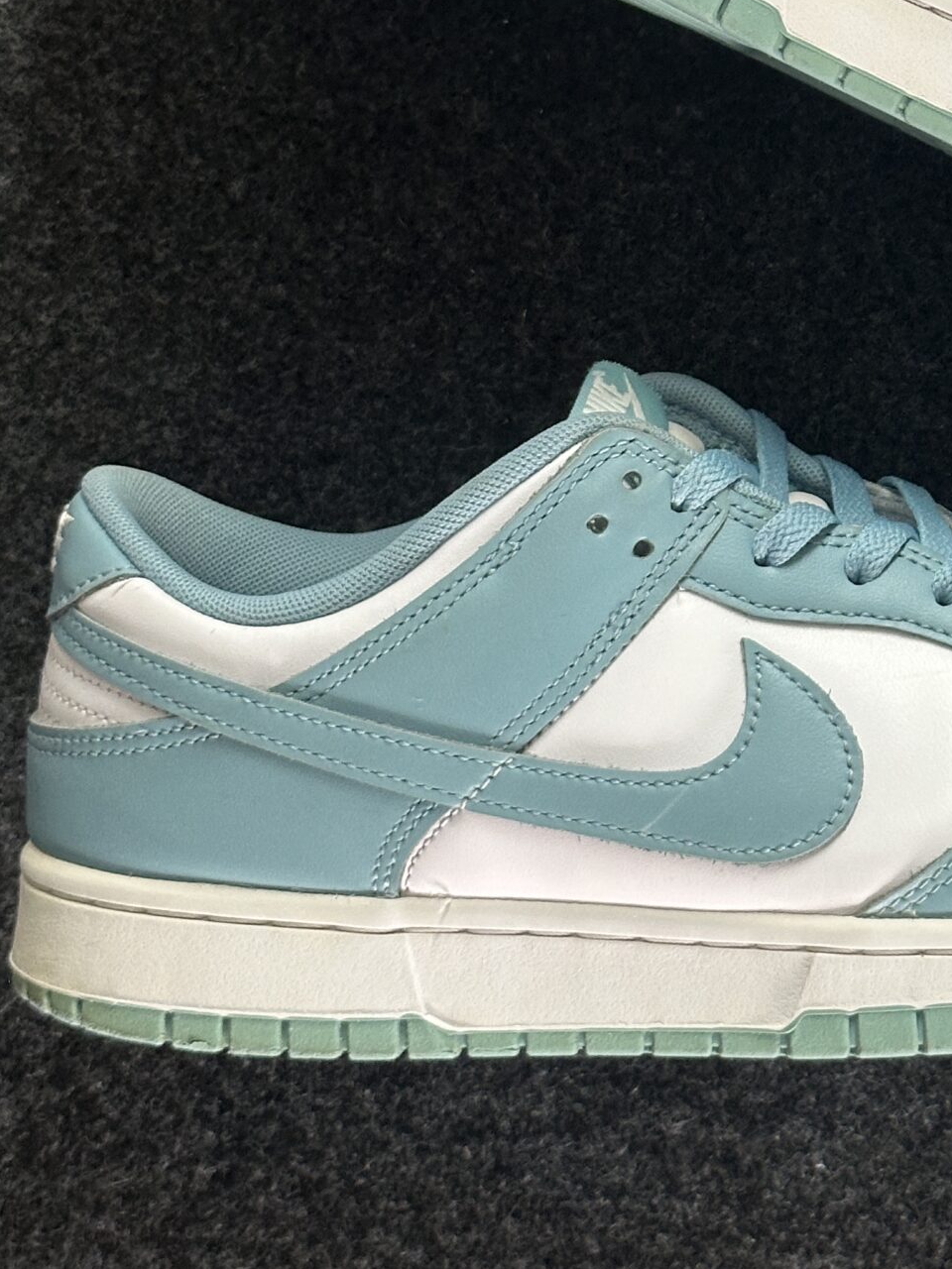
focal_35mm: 96
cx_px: 838
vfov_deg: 20.3
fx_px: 3520
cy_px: 322
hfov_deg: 15.2
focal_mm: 6.86
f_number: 1.78
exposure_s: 1/50
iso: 200
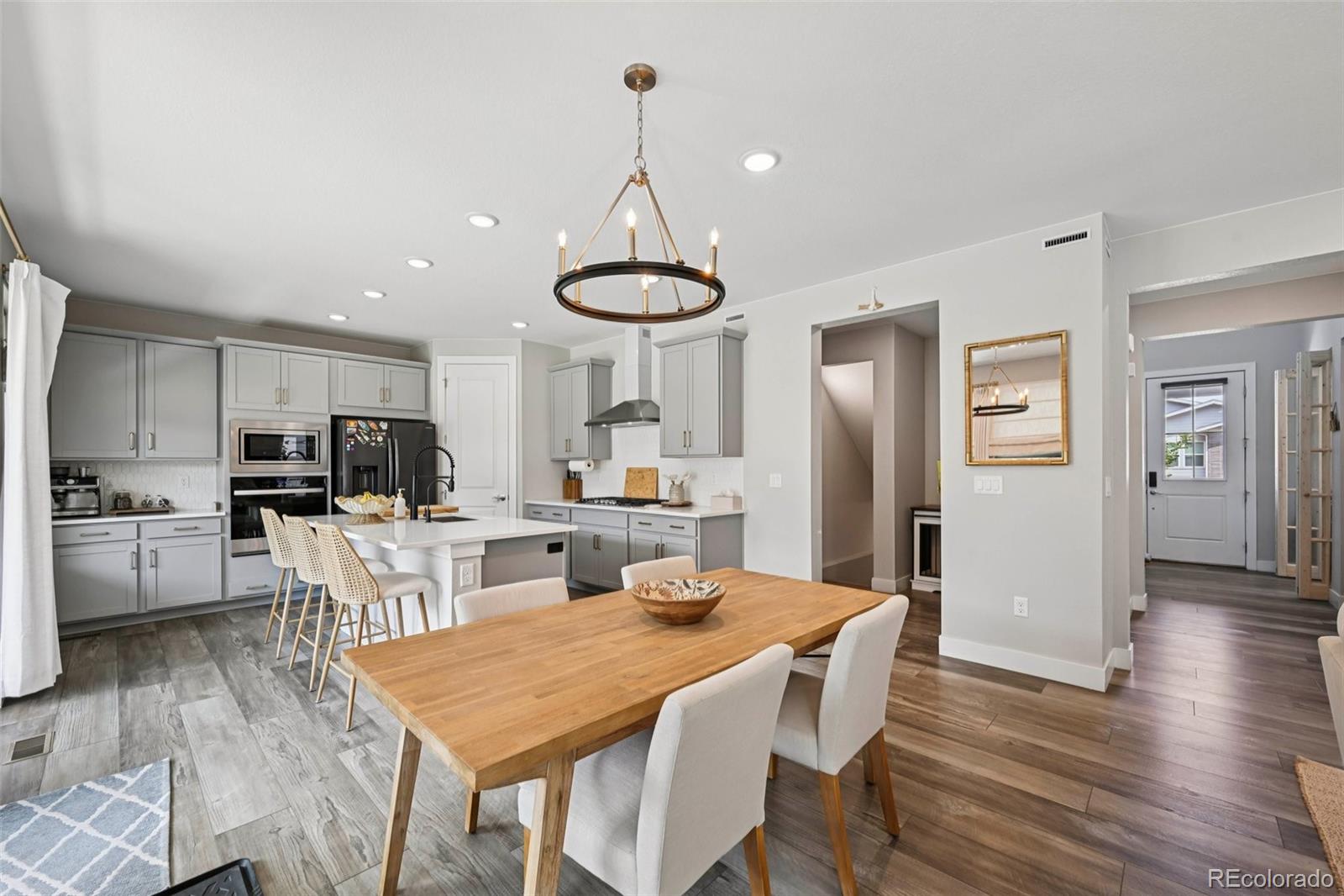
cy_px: 448
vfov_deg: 81.2
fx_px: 523
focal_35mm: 14
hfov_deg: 104.3
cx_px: 672
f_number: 10
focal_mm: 14
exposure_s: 1/15
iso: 220
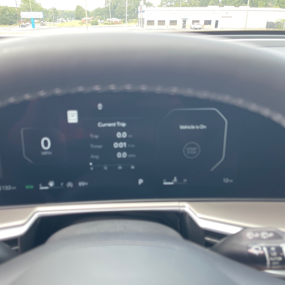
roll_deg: -0.1
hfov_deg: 52.2
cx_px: 117
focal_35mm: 31
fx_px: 289
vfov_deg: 52.5
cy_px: 143
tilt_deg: -24.7
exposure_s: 1/121
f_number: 1.6
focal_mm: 5.1
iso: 64
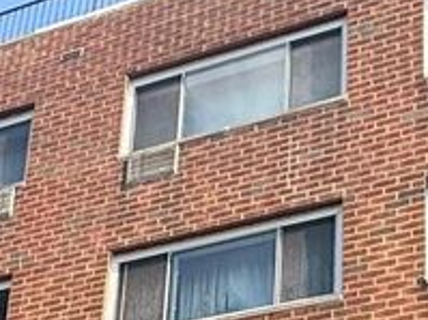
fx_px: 890
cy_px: 698
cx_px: 275
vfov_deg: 15.1
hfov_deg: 26.9
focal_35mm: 72
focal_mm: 2.22
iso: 50
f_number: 2.2
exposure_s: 1/518
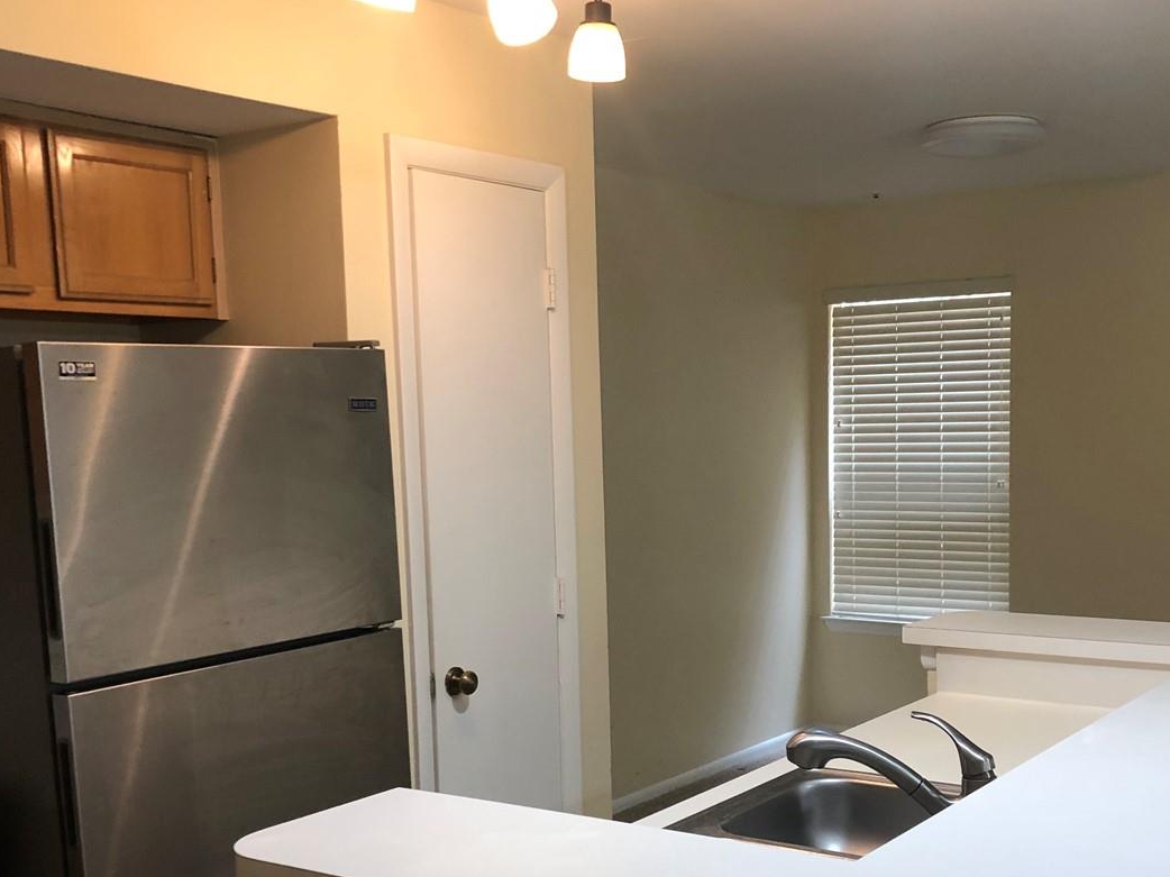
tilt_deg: -7.5
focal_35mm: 43
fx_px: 1453
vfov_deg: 33.2
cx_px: 660
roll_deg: +2.0
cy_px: 601
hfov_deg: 43.8
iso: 50
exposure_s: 1/15
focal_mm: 3.99
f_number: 1.8
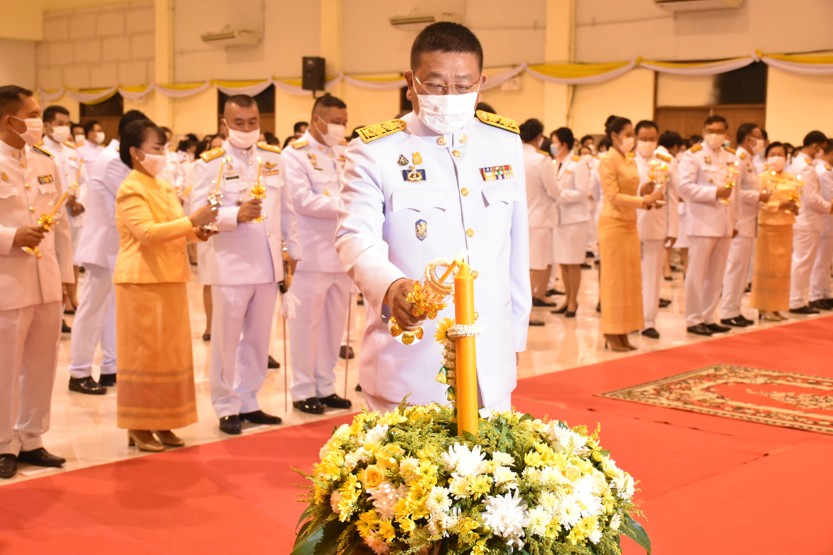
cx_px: 416
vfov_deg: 26.5
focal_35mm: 51
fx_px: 1180
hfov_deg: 38.9
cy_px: 278
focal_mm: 34
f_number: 5
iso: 4000
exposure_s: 1/100
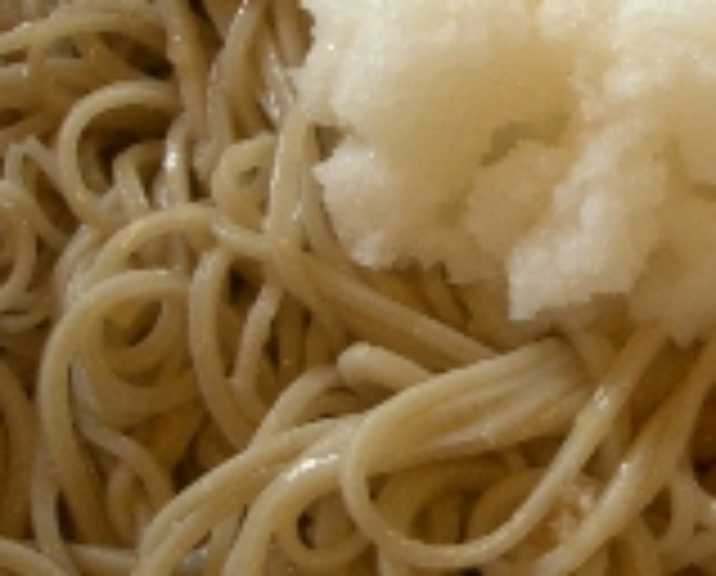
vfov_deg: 16.0
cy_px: 140
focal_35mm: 96
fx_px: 2039
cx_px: 590
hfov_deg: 19.7
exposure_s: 1/40
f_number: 2.6
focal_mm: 5.8
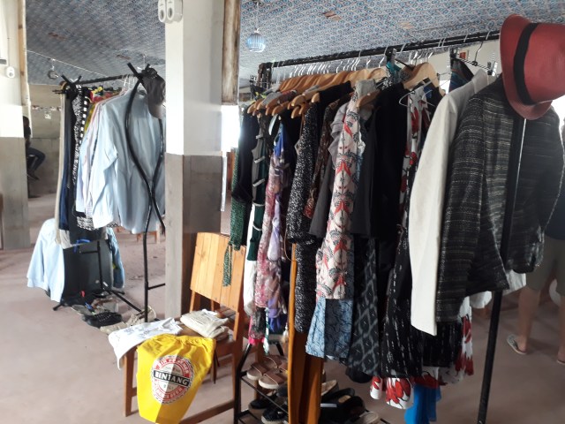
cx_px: 282
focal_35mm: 27
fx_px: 441
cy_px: 212
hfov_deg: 65.3
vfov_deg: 51.4
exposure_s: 1/25
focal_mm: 3.6
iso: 160
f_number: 1.9
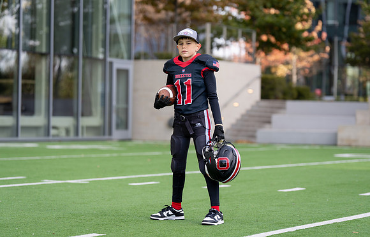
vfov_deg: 10.6
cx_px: 193
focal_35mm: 126
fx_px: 1277
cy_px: 123
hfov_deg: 16.5
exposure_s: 1/400
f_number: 2.8
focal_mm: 116
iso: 100
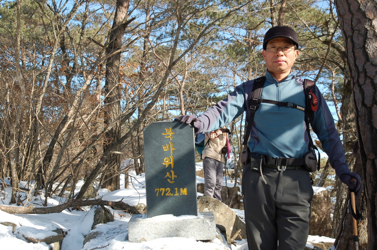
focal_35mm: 51
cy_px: 125
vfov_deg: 26.4
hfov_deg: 38.9
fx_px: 533
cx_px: 188
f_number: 7.1
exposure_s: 1/200
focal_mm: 34
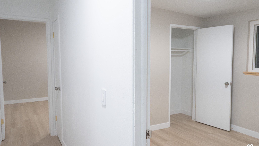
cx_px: 129
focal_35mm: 29
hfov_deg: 66.1
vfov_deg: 40.2
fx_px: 199
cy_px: 72
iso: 800
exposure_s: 1/20
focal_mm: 18
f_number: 5.6
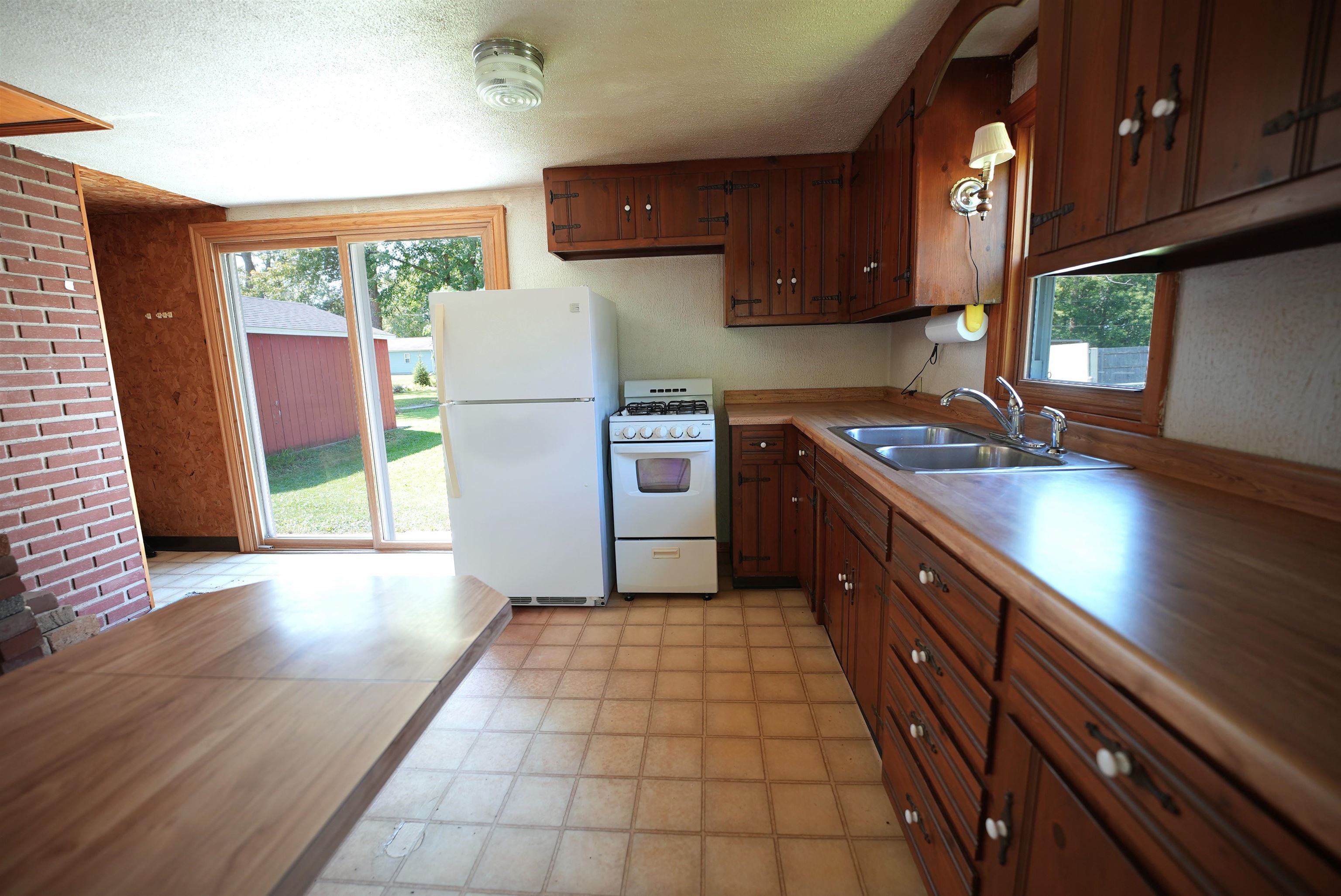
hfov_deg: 104.2
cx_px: 670
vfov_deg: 81.3
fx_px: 522
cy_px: 448
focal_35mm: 14
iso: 200
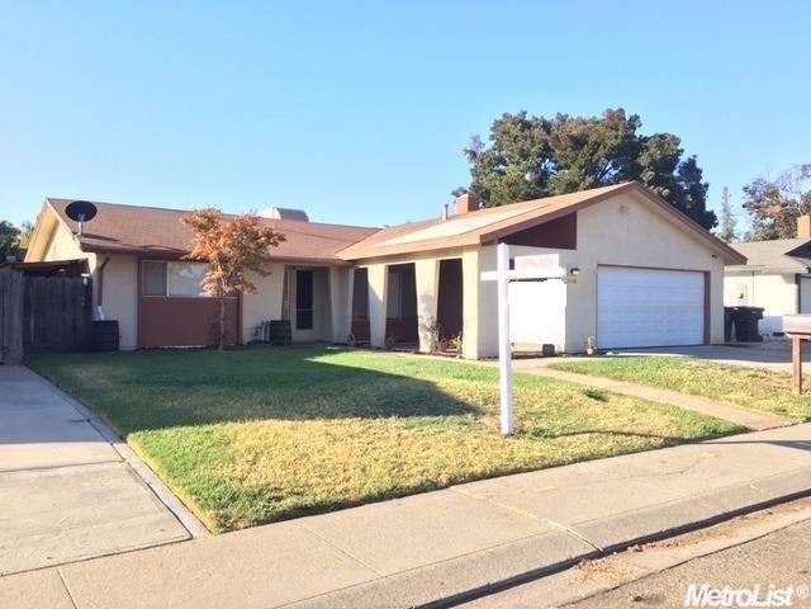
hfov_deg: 61.7
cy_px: 304
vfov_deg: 48.2
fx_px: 679
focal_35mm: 29
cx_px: 406
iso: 25
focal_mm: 4.15
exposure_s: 1/346
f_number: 2.2
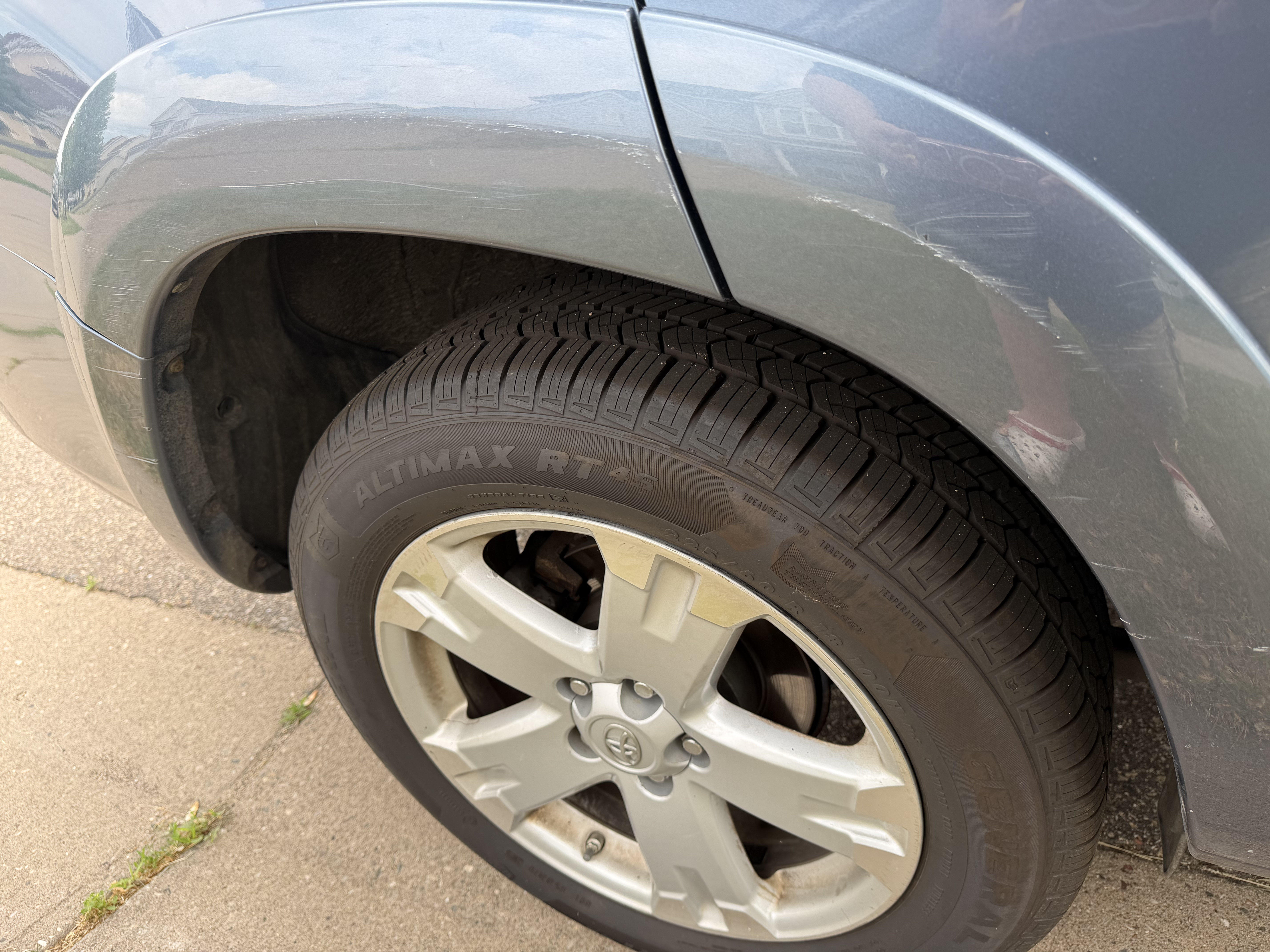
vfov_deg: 56.8
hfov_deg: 71.6
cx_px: 635
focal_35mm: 24
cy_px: 476
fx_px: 881
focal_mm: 6.8
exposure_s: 1/387
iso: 80
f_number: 1.8
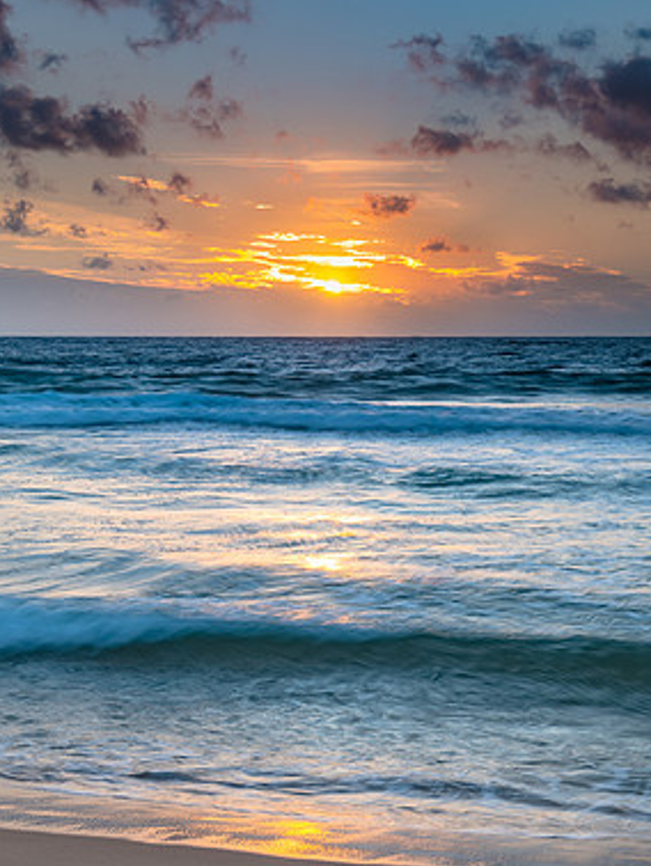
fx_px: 1828
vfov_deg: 26.7
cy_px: 434
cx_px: 381
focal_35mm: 73
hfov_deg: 20.2
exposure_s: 1/3
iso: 31
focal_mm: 48
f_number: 9
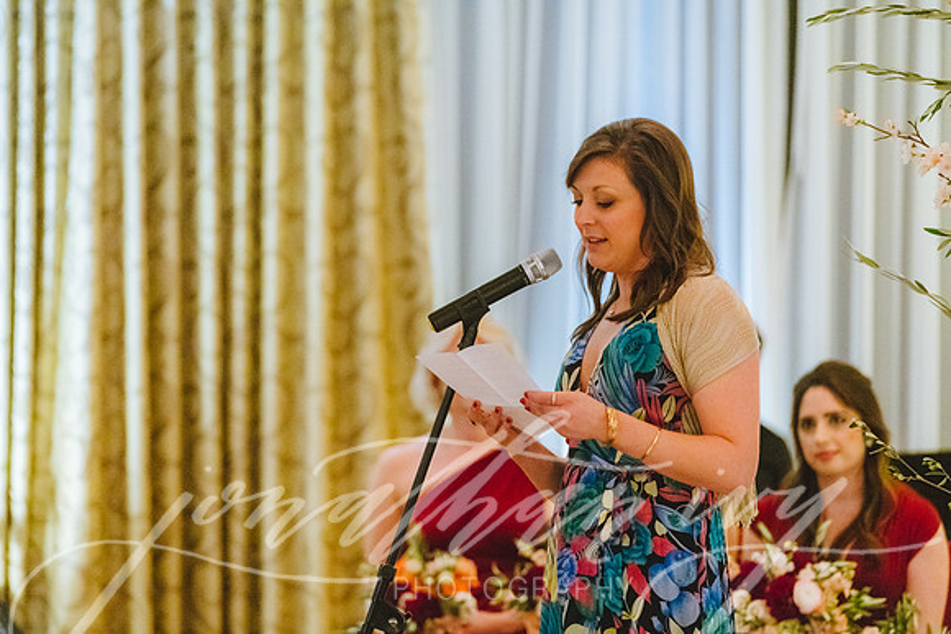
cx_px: 476
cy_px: 317
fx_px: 5284
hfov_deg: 10.3
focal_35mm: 200
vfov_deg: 6.9
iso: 4500
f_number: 2.8
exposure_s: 1/160
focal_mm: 200
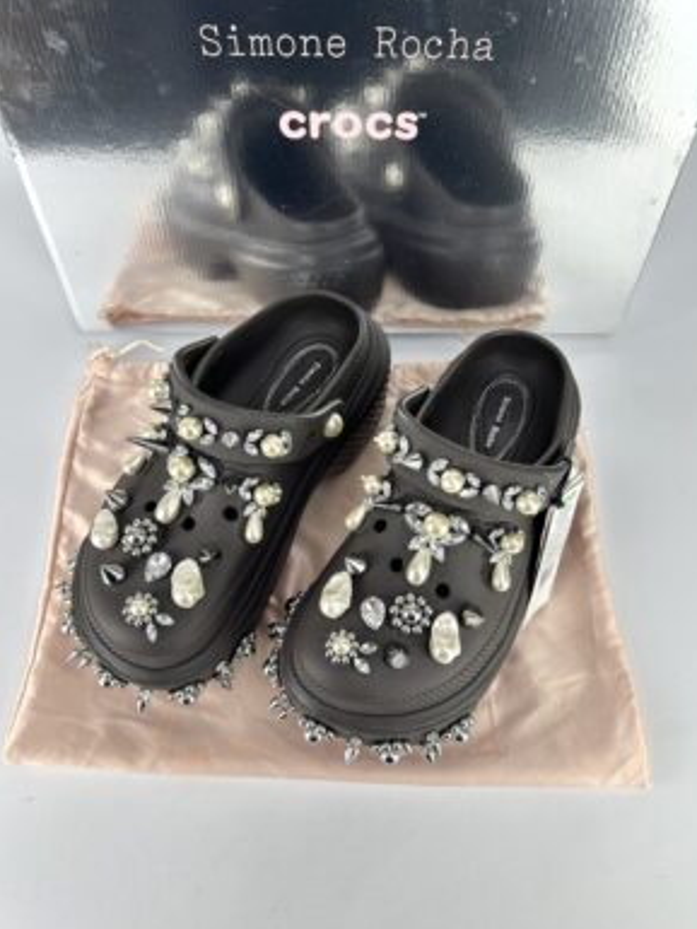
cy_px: 475
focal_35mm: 27
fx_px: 724
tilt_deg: -61.1
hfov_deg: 51.4
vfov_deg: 65.3
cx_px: 359
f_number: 1.5
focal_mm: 5.7
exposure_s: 1/100
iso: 32
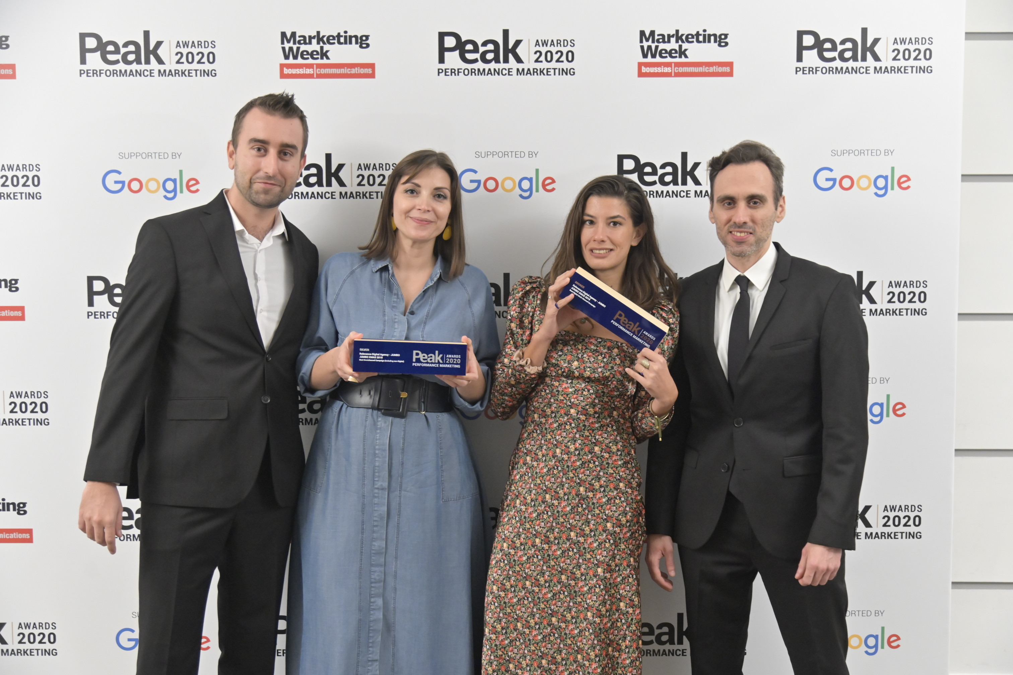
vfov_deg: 27.0
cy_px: 338
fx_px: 1407
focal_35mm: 50
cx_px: 506
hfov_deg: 39.6
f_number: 4
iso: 4000
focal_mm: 50
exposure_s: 1/125
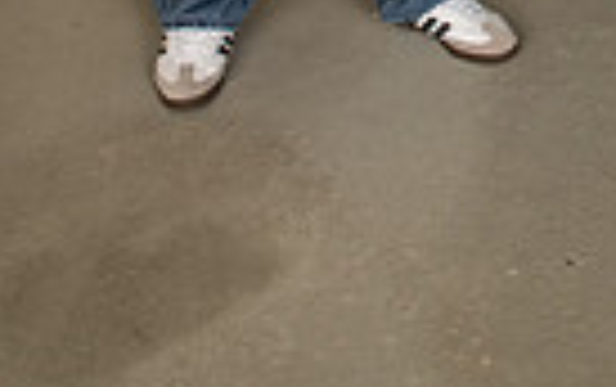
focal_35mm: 87
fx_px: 1462
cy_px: -549
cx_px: 594
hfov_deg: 23.0
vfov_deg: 12.0
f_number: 7.1
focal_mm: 26
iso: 500
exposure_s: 1/250
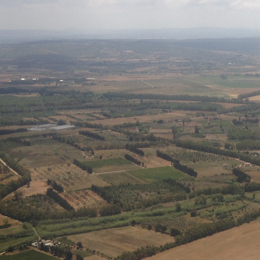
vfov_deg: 20.6
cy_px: 221
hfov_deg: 19.8
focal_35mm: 83
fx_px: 705
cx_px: 296
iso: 50
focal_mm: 4.28
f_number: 2.4
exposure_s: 1/1623
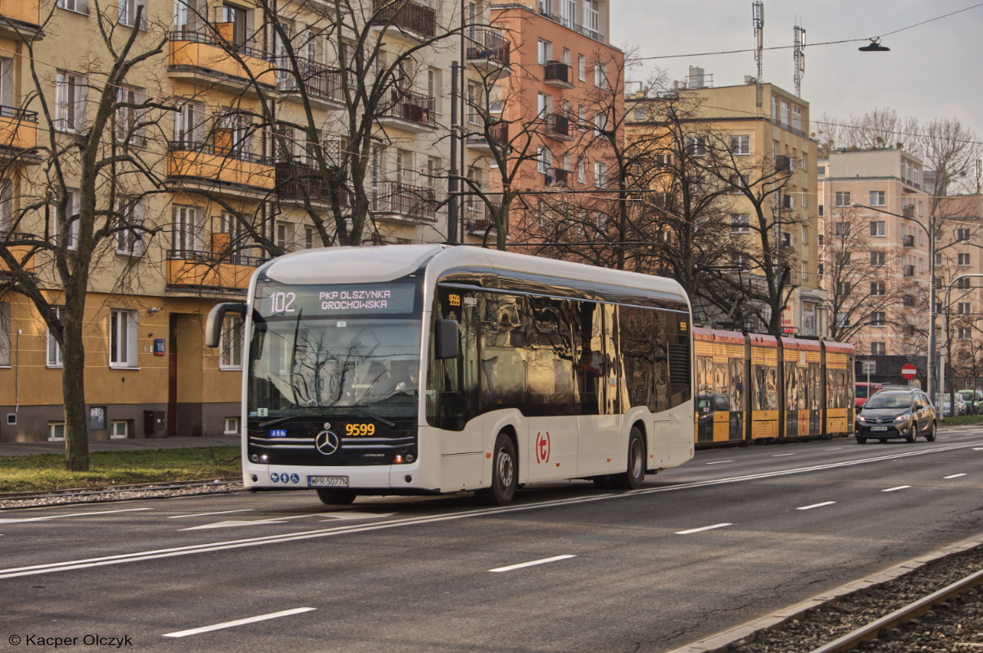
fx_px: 2250
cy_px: 326
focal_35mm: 82
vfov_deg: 16.5
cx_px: 492
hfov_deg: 24.6
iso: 100
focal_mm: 55
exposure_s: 1/160
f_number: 6.3
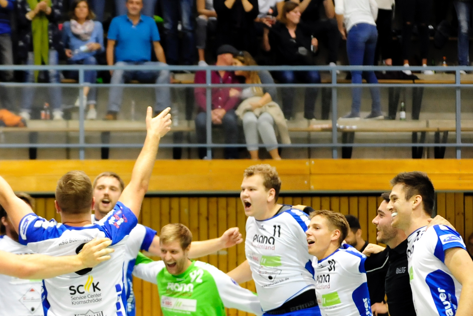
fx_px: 2207
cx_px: 24
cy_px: 246
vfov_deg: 8.2
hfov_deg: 12.1
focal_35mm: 168
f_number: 2.8
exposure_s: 1/250
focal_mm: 70
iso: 2000
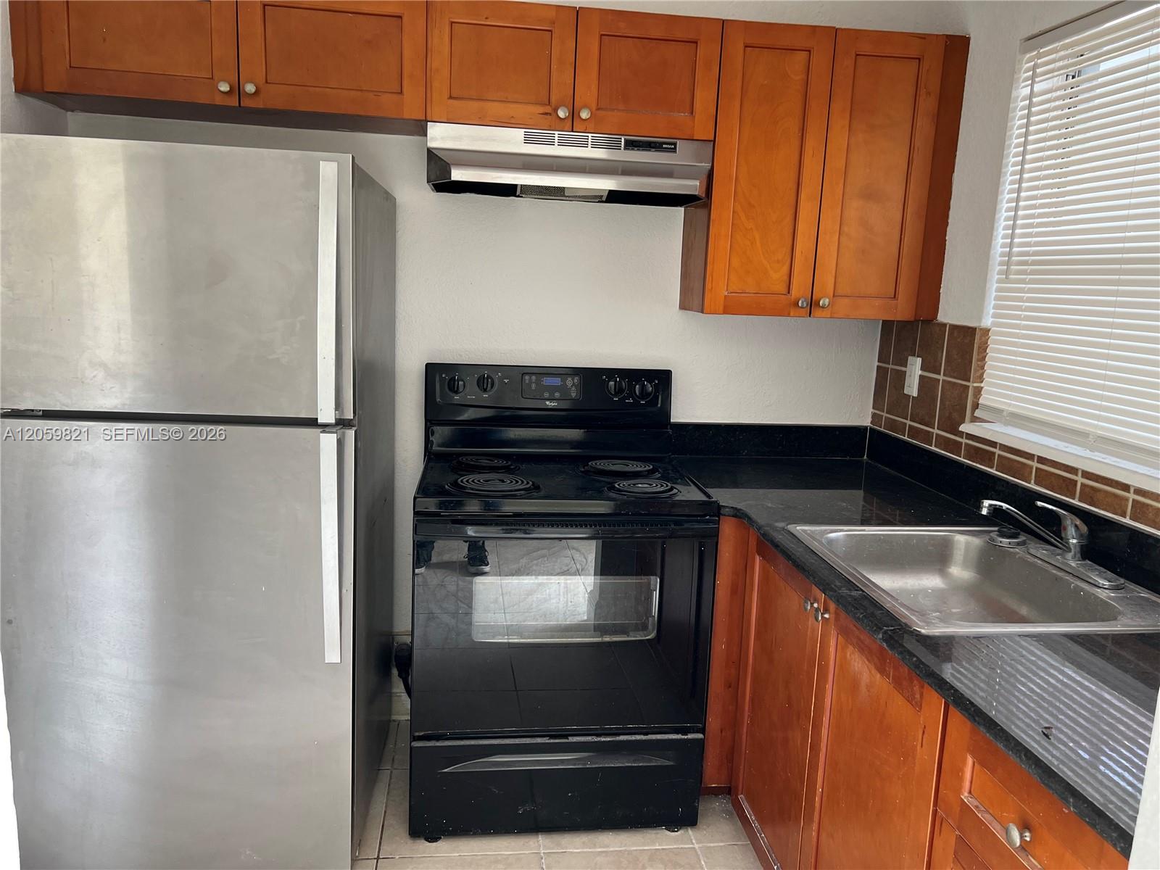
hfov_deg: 67.3
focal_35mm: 26
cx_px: 580
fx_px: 871
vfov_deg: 53.1
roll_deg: -2.3
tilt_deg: -10.2
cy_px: 435
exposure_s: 1/121
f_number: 1.5
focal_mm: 5.7
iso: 125
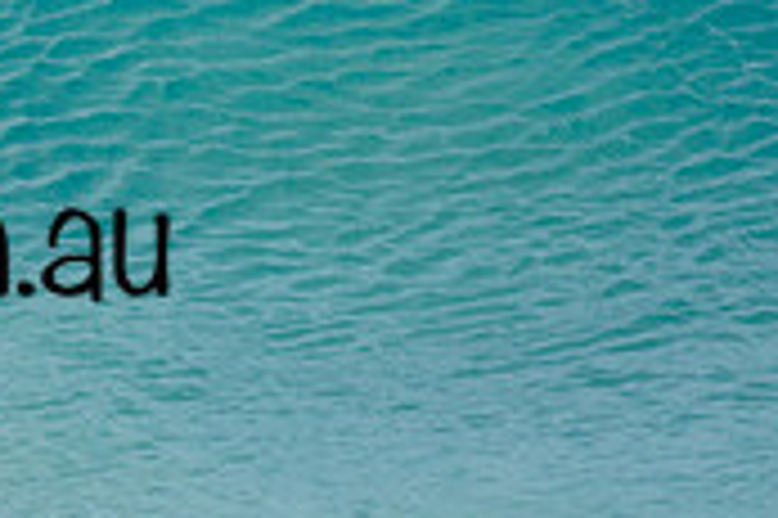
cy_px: 232
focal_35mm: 3687
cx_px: -159
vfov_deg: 0.4
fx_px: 79603
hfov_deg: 0.6
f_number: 6.3
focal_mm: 800
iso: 400
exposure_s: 1/2000
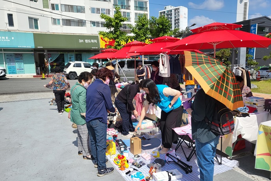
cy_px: 105
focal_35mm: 28
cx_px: 140
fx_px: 211
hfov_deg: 65.4
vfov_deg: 46.3
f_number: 1.8
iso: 50
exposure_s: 1/3273
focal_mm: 4.25
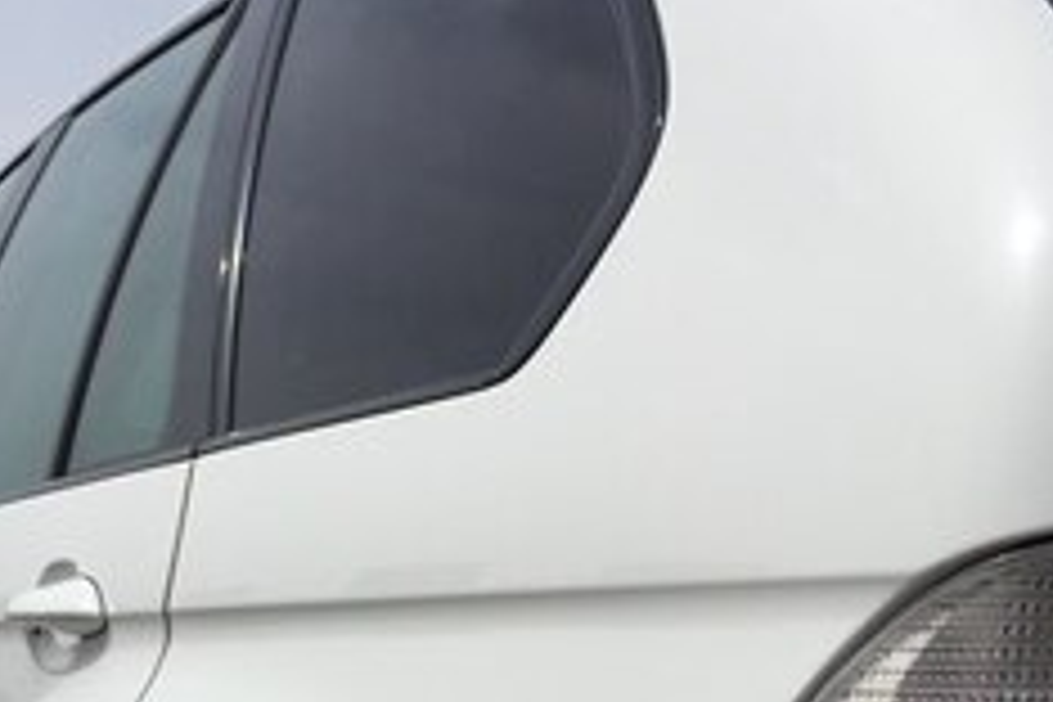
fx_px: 1872
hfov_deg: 31.4
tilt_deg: -7.0
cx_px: 468
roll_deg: -0.5
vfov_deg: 19.7
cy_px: 886
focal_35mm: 64
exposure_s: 1/3597
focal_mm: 4.15
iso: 32
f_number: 2.2
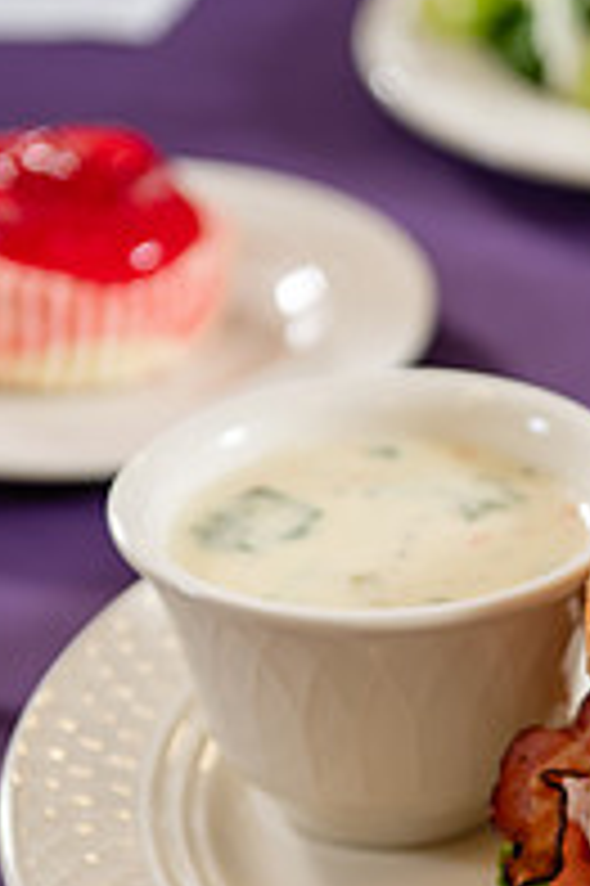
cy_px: 762
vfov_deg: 12.0
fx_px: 4211
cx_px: 631
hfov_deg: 8.0
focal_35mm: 171
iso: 250
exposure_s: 1/160
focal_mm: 58
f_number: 3.2
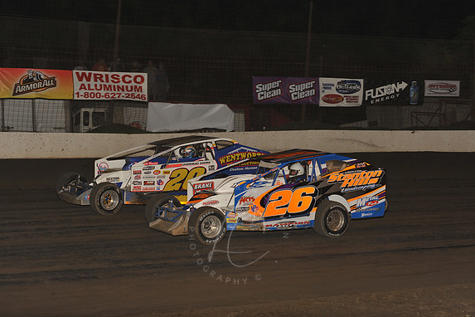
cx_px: 238
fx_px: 1069
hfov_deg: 25.1
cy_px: 158
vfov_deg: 16.9
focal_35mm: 81
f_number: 6.3
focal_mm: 80
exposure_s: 1/320
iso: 800
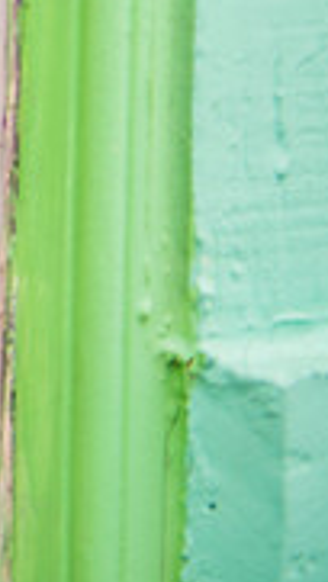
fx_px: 2687
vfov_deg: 12.2
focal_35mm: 174
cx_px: -690
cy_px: 23
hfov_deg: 6.3
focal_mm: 45
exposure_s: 1/640
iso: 100
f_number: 2.8
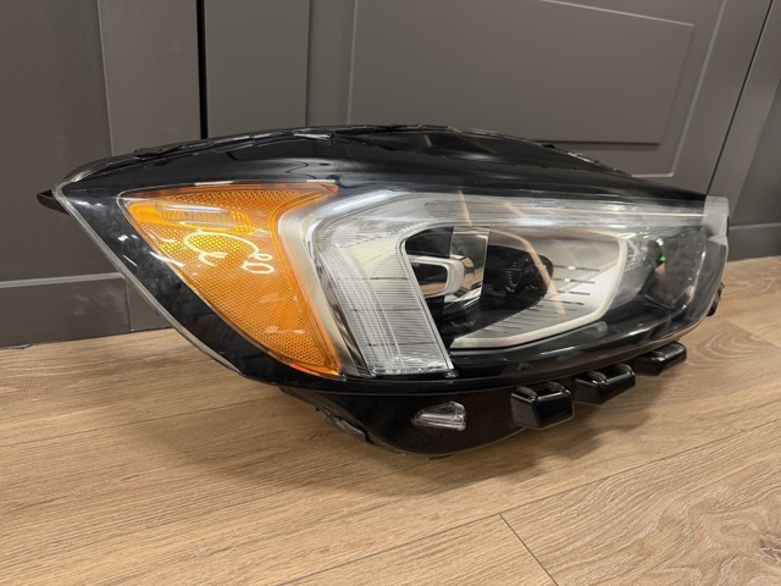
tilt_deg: -24.8
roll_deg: -6.0
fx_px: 541
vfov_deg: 56.8
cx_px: 390
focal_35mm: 24
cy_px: 293
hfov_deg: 71.6
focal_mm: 6.76
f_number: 1.78
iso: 400
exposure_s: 1/50
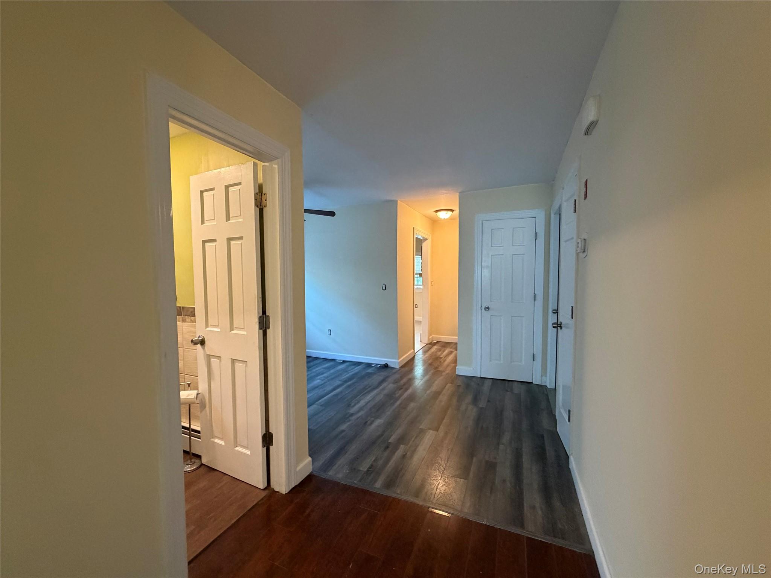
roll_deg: +0.2
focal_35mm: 14
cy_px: 289
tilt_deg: -1.7
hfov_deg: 102.1
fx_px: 312
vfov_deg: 85.7
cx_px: 386
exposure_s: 1/60
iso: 500
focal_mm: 2.22
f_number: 2.2
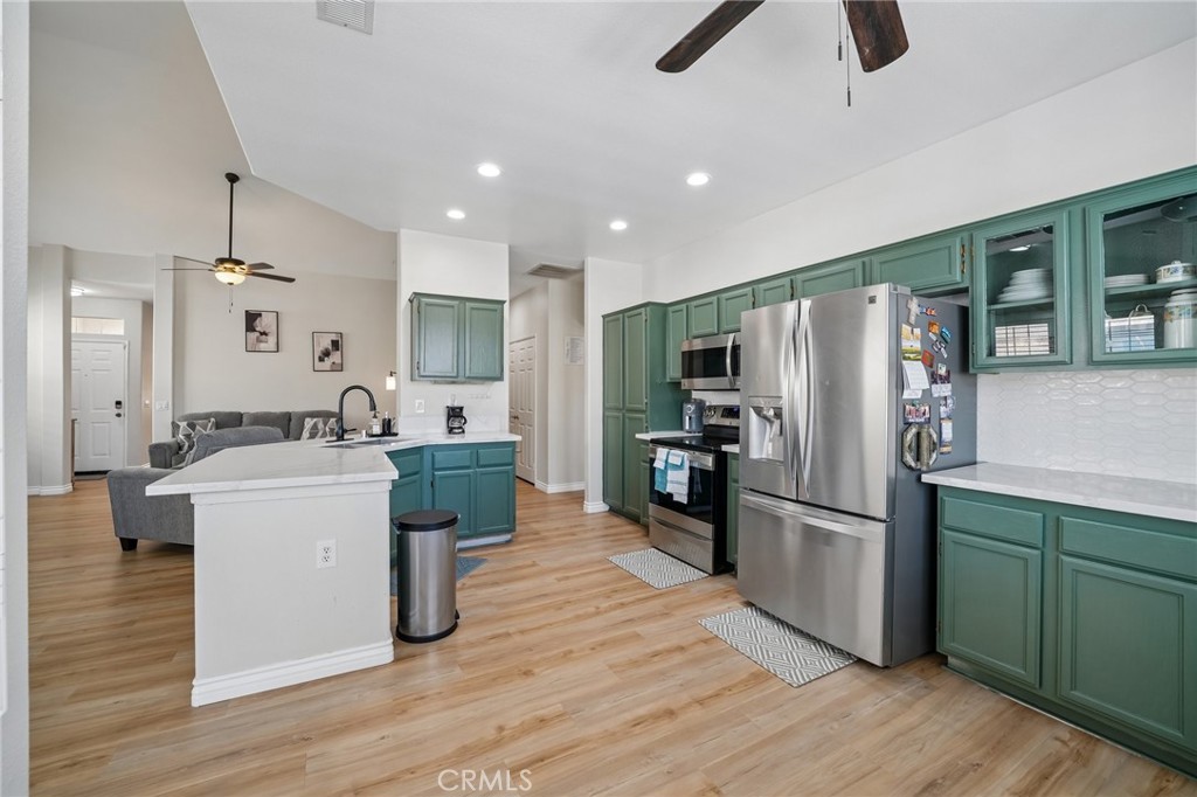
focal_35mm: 13
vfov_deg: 85.4
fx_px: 432
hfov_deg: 108.3
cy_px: 398
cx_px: 598
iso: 400
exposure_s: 1/20
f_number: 9
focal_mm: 13
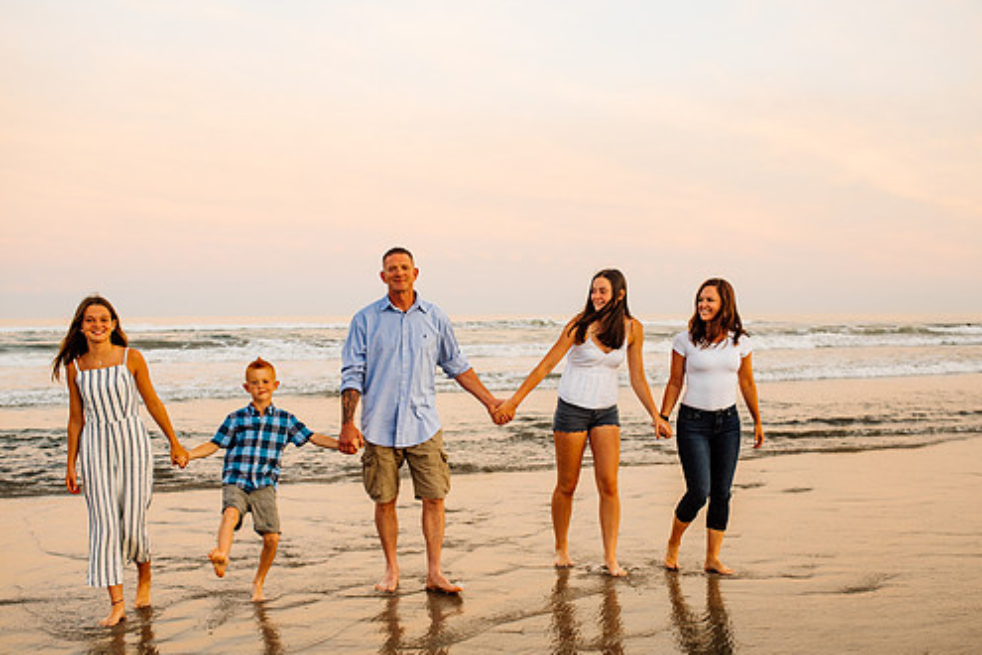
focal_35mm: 41
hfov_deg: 47.4
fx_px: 1118
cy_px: 380
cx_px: 494
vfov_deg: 32.6
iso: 320
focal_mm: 35
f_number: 2.8
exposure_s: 1/320
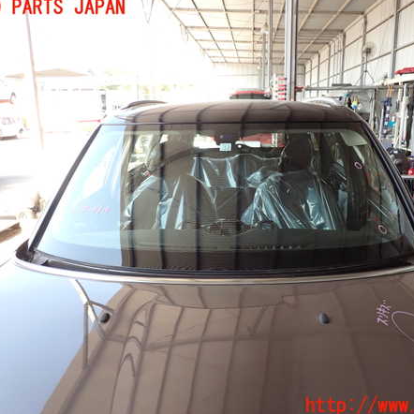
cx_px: 236
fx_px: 406
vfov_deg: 54.0
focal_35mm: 30
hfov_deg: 53.9
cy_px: 207
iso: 100
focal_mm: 4.5
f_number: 2.8
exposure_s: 1/80
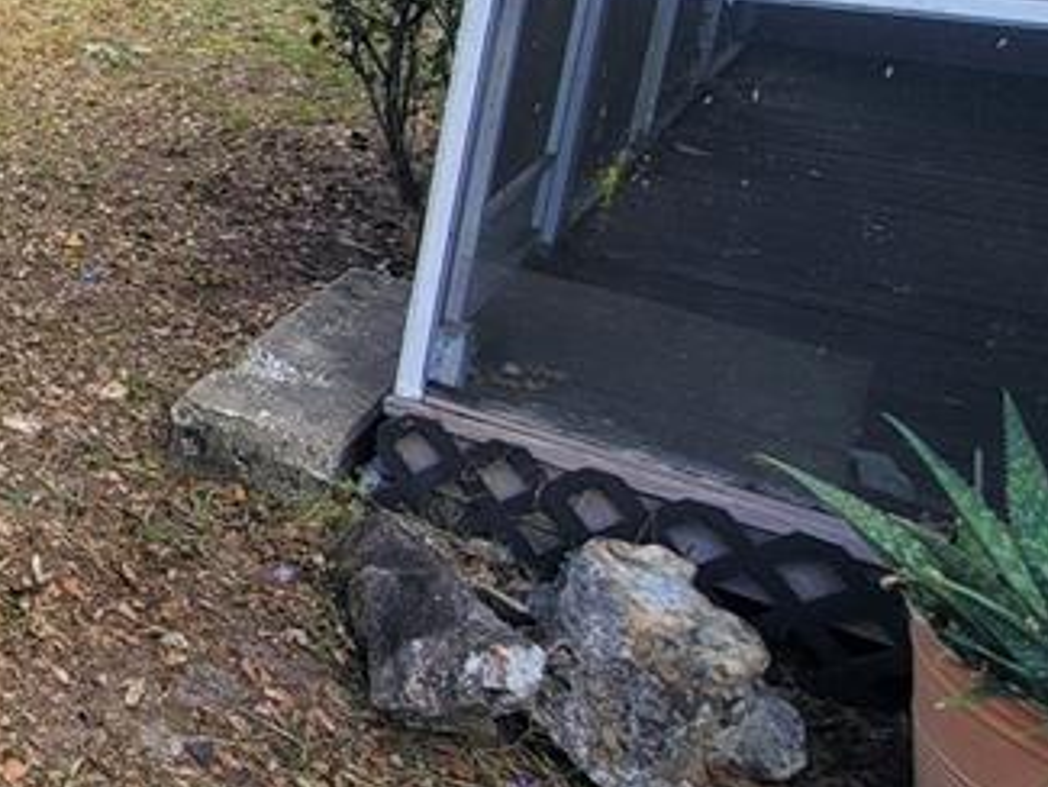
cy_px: 77
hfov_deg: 32.2
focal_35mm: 41
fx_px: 1242
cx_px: -371
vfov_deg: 33.3
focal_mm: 2.2
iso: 50
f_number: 2.2
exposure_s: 1/276
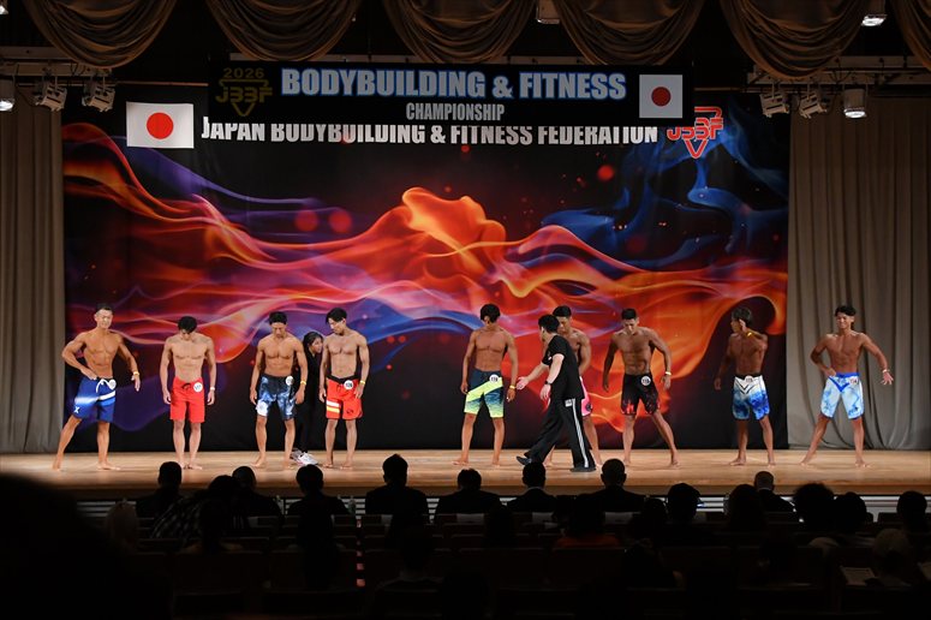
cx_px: 466
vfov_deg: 18.9
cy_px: 310
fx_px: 1861
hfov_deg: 28.1
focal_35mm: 72
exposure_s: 1/400
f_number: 5.6
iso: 3200
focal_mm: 48
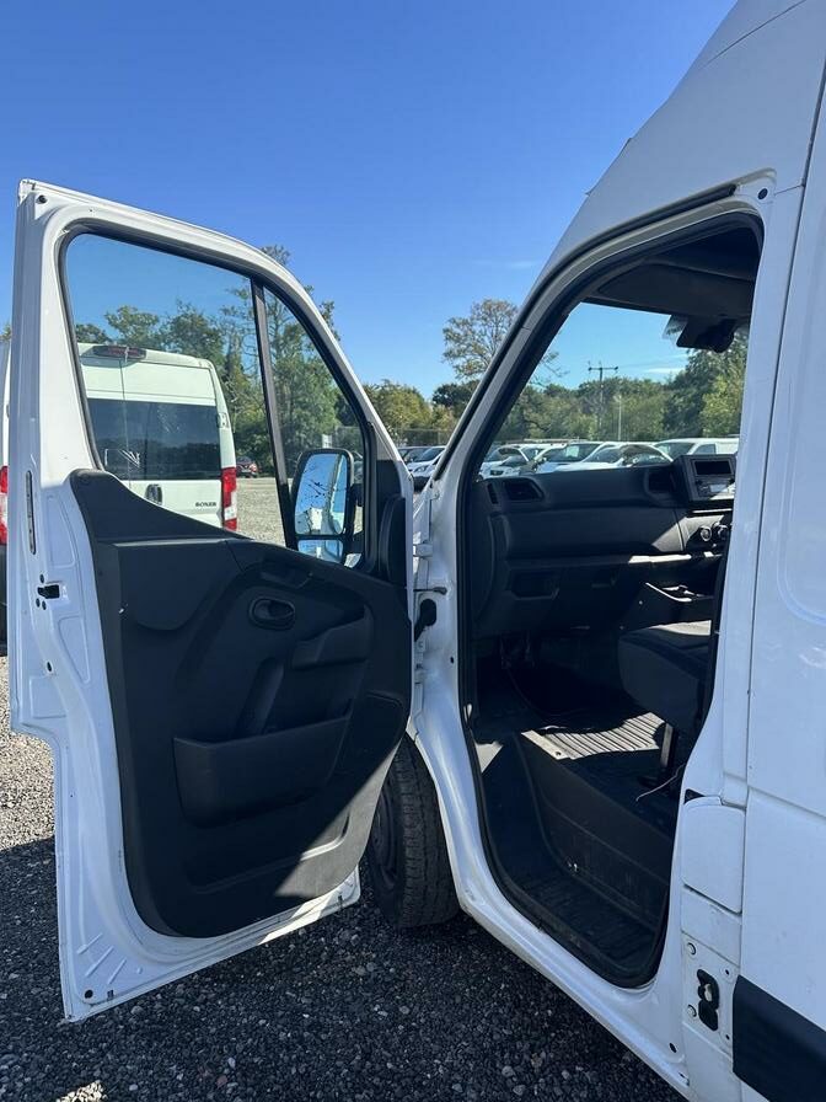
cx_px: 413
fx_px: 764
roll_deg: -1.6
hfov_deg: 56.8
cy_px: 551
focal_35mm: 24
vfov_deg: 71.6
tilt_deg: -6.3
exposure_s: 1/1988
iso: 80
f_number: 1.78
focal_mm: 6.86
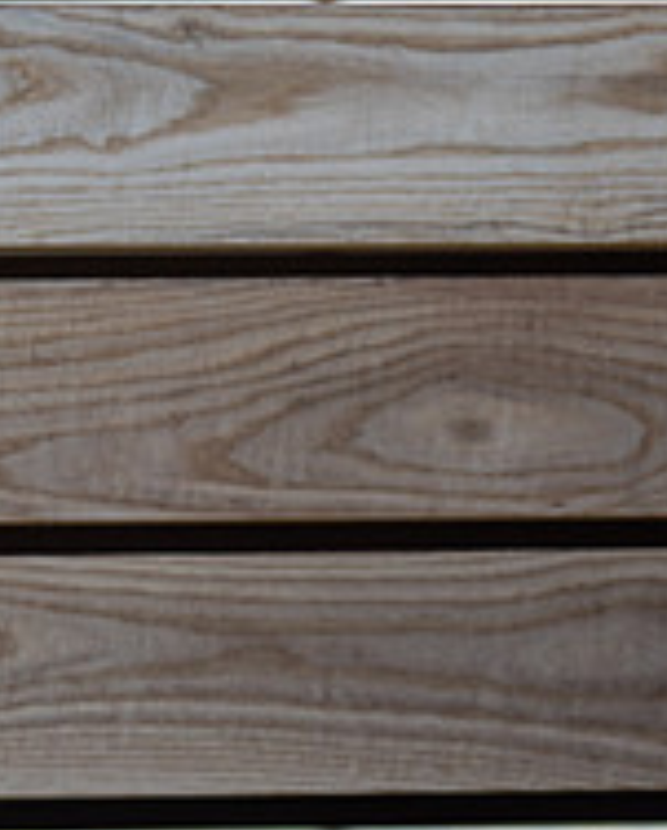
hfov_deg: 5.2
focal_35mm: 292
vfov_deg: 6.6
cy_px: 832
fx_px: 7188
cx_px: 1228
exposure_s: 1/320
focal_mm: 100
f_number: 3.5
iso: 160
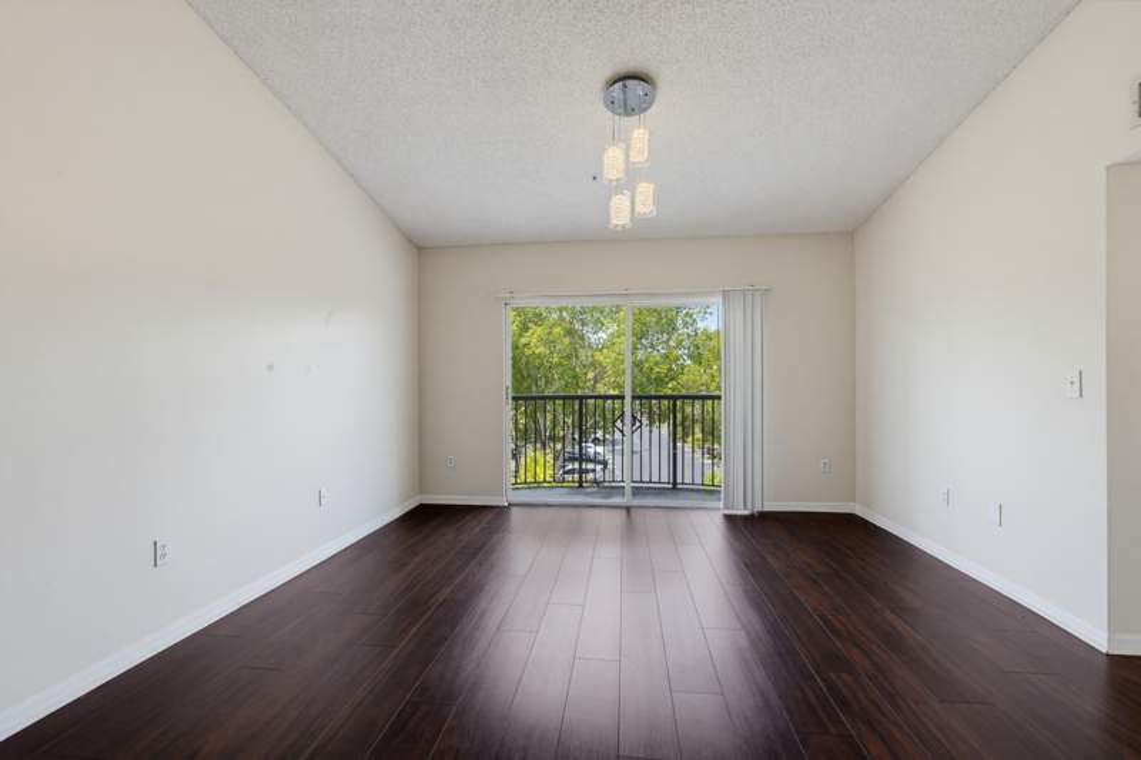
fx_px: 507
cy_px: 380
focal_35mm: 16
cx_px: 570
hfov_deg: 96.7
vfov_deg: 73.7
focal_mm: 16
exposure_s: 1/160
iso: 800
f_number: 6.3
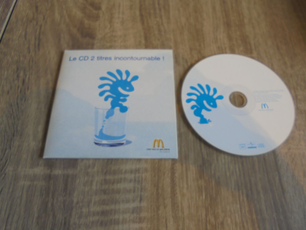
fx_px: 230
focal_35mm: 26
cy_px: 115
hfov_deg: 67.3
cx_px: 153
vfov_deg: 53.1
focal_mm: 4.6
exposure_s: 1/40
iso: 100
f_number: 3.5
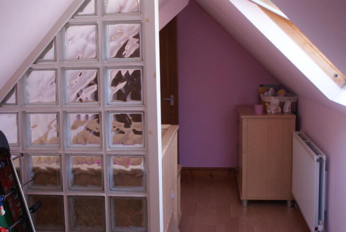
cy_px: 116
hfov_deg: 43.6
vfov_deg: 29.9
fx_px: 433
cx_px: 173
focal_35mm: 45
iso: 250
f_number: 5
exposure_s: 1/60
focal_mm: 30
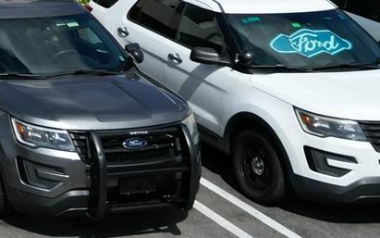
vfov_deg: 12.9
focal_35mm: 99
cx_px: -176
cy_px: -52
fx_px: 1025
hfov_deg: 18.7
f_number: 1.7
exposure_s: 1/6000
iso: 130
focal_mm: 6.72
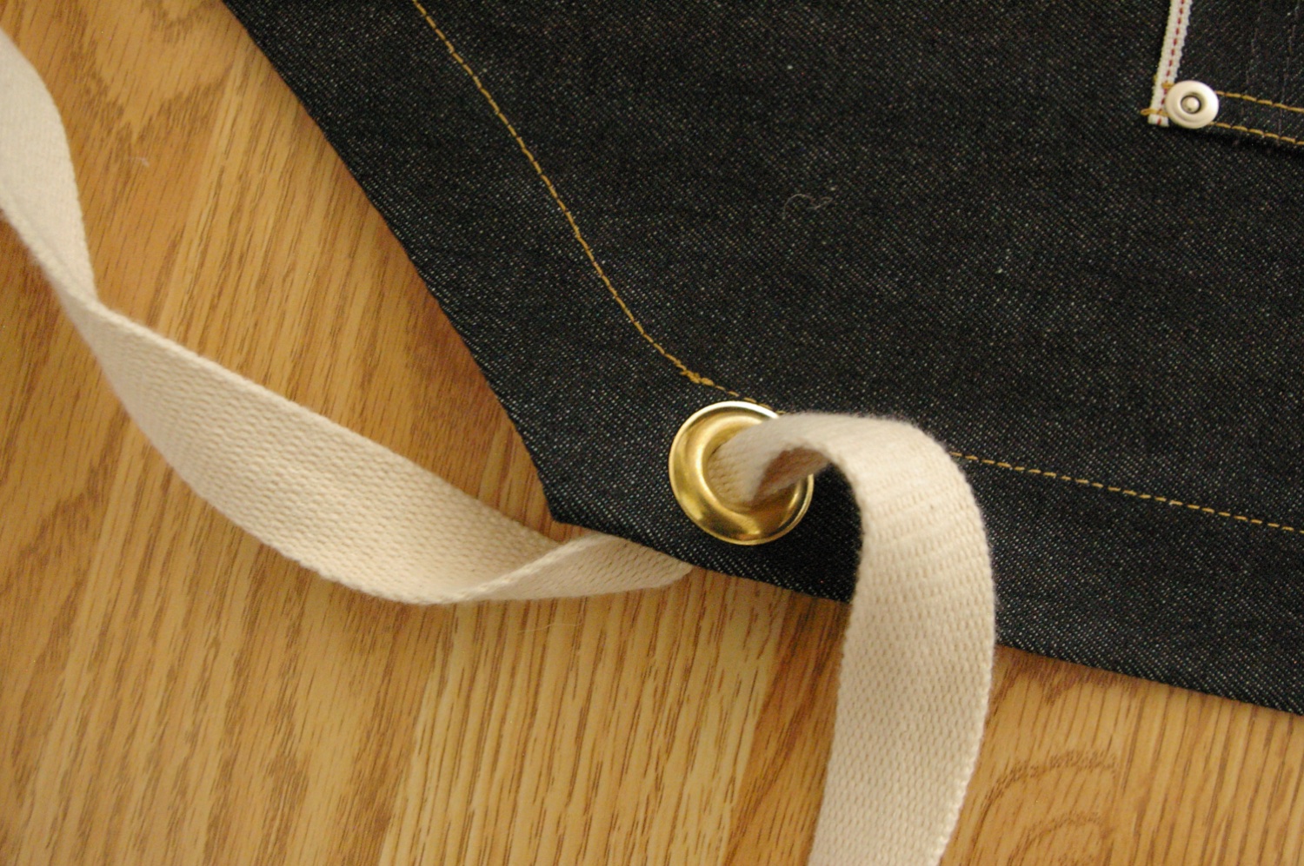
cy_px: 433
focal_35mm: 39
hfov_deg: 49.6
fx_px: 1411
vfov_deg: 34.1
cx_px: 652
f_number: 5.6
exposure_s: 1/50
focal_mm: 26
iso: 3200
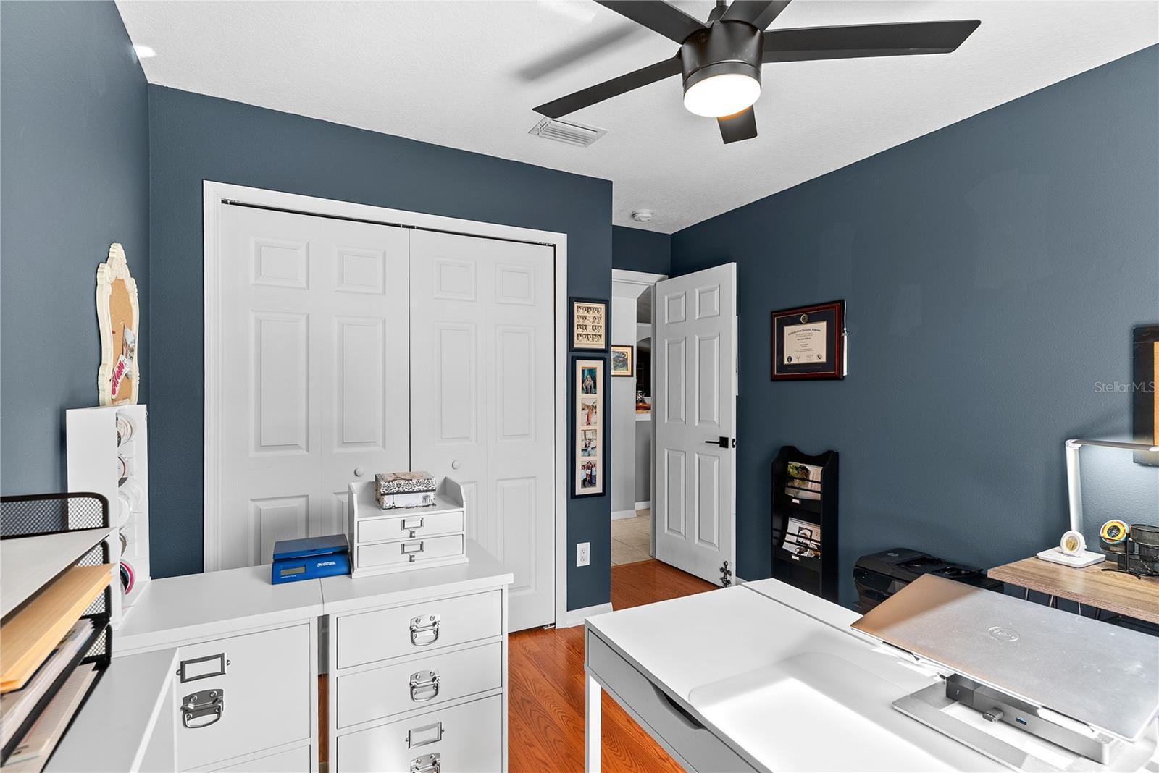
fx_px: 547
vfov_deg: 70.5
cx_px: 580
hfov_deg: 93.3
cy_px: 386
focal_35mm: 17
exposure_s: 1/8
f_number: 8
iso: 400
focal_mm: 17
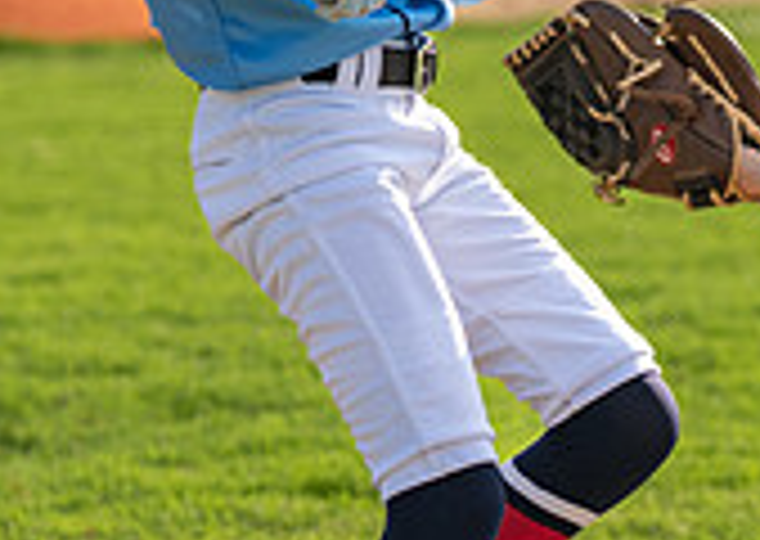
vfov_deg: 2.9
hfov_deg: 4.1
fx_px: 10577
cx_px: 1019
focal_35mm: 491
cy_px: 525
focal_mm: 111
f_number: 2.8
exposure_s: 1/2500
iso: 200
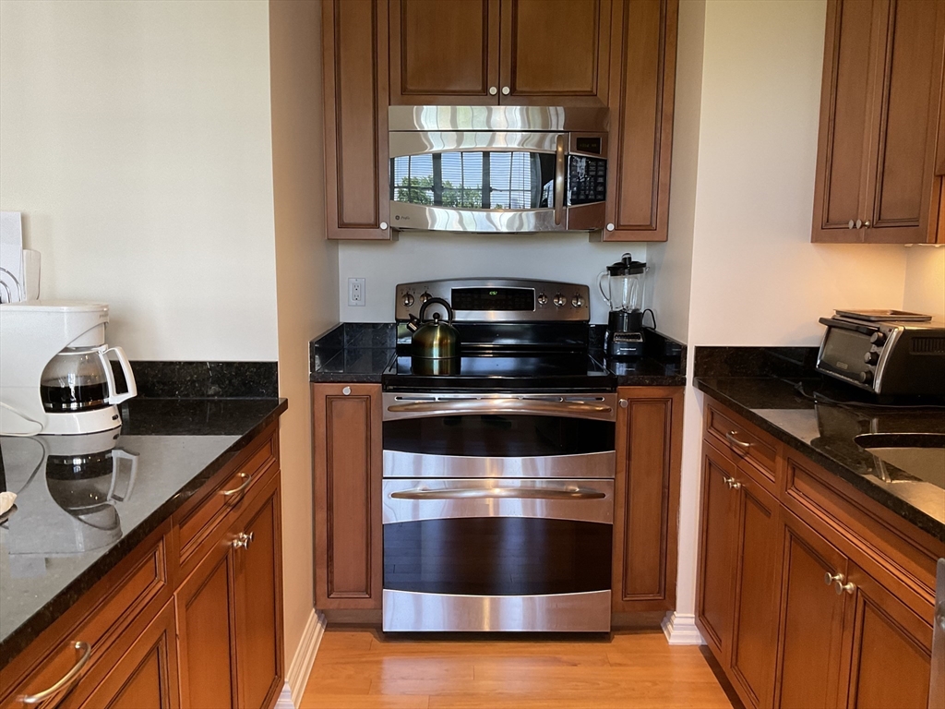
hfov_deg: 61.7
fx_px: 792
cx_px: 472
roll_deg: -1.0
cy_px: 354
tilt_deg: -7.5
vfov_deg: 48.2
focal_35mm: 29
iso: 64
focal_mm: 3
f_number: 1.8
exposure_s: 1/60
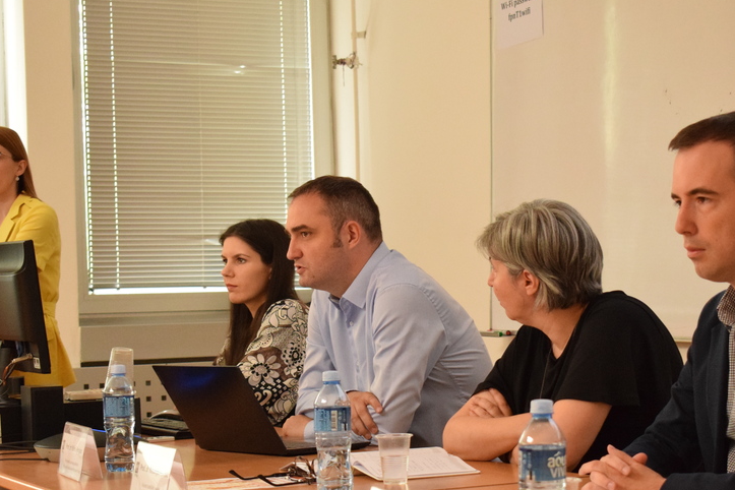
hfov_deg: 23.9
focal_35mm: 85
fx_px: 1735
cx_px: 443
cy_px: 316
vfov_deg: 16.0
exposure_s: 1/100
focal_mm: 40
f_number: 5
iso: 3200
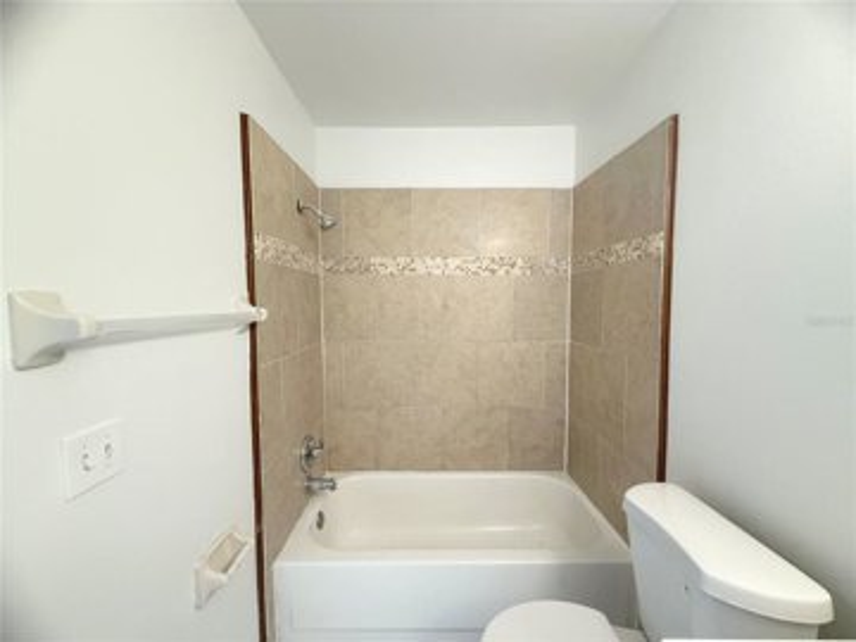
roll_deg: +0.4
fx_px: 346
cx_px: 428
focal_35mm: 14
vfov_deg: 85.7
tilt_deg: -3.0
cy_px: 321
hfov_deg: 102.1
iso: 320
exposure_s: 1/76
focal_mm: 2.22
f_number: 2.2
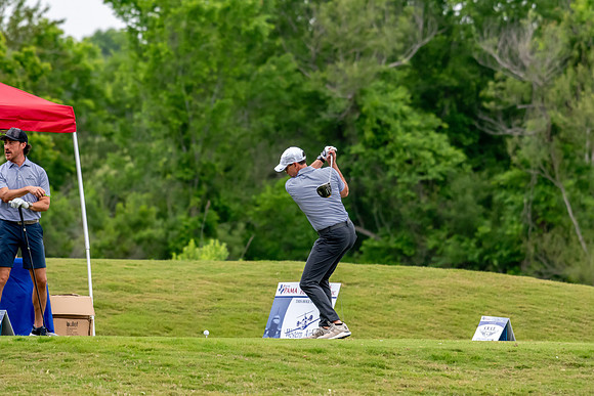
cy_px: 198
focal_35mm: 435
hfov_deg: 4.7
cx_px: 297
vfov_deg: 3.2
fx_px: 7179
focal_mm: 290
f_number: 5.6
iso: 1800
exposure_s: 1/2000
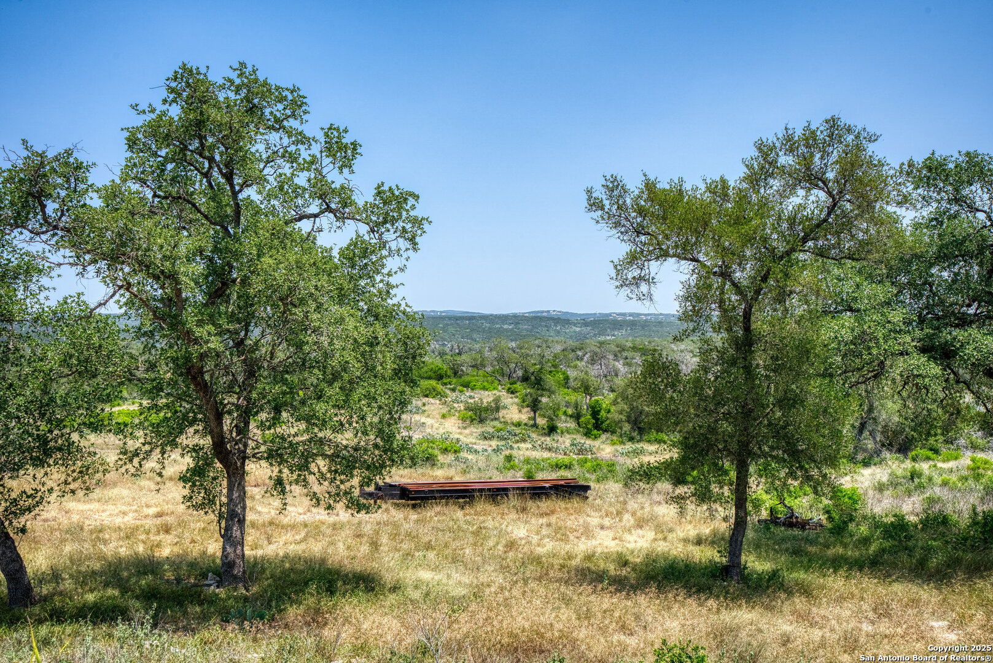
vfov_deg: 37.9
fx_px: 966
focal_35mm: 35
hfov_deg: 54.4
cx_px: 496
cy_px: 332
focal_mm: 35
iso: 100
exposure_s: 1/400
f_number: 11
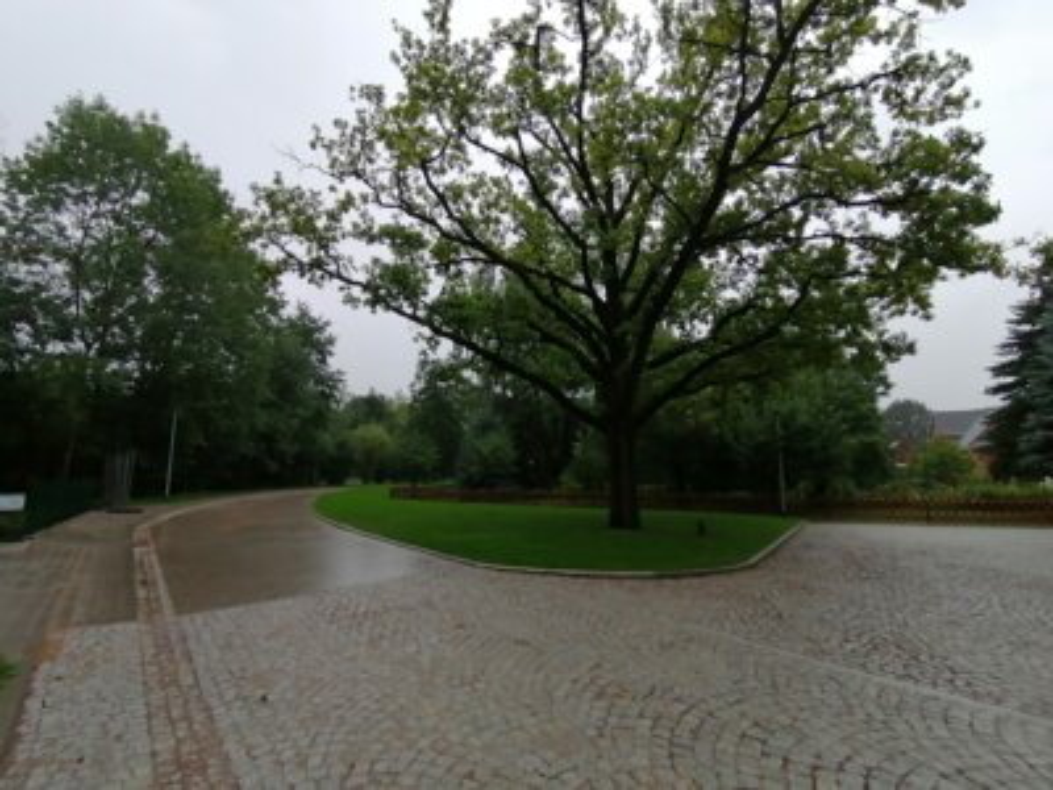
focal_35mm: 17
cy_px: 395
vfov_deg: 74.7
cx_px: 526
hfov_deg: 91.0
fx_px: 517
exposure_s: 1/491
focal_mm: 1.78
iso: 50
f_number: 2.4
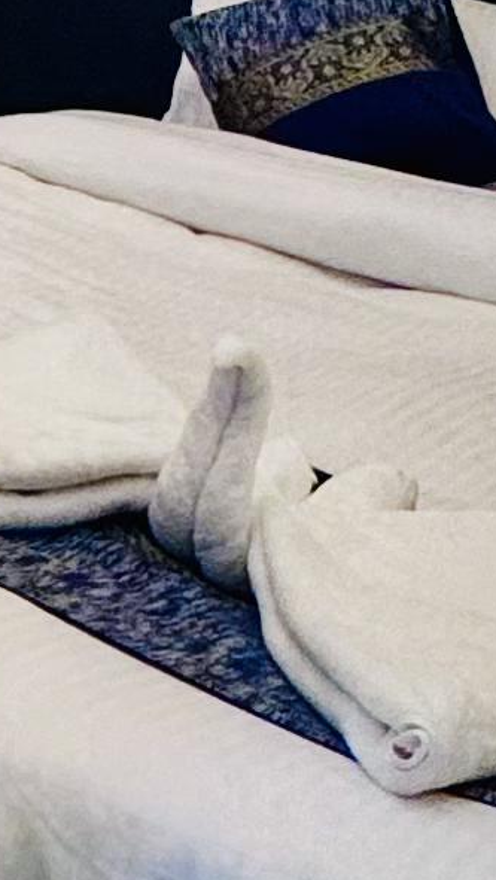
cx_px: -127
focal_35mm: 104
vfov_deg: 17.1
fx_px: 2429
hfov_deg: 11.4
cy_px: -675
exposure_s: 1/100
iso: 160
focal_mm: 2.22
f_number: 2.2
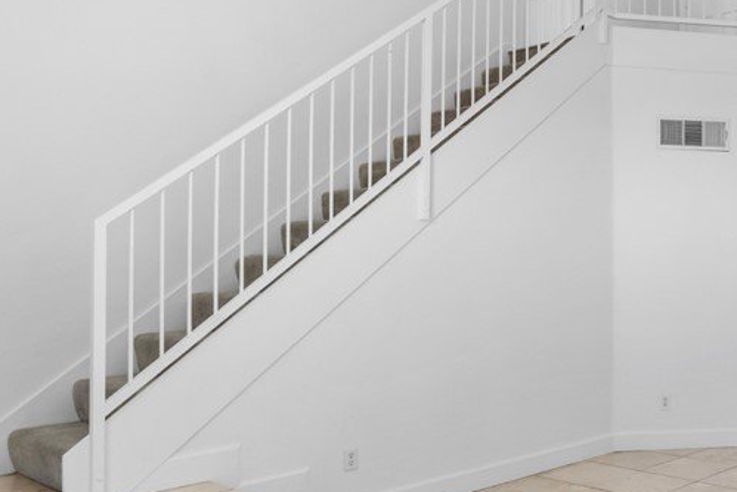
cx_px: 725
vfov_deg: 35.9
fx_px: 758
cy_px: 279
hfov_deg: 44.6
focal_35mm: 37
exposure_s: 1/20
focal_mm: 17
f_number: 8
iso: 400
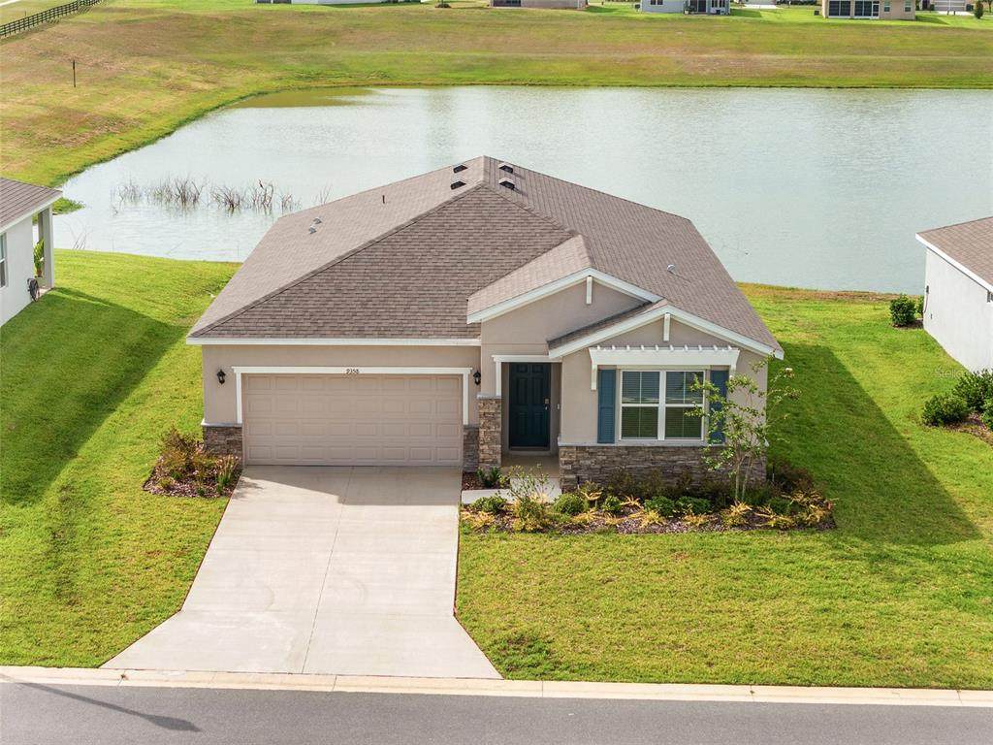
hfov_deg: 27.8
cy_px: 372
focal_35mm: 70
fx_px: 2008
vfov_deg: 21.0
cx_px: 496
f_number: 2.8
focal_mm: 19.35
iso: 110
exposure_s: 1/800
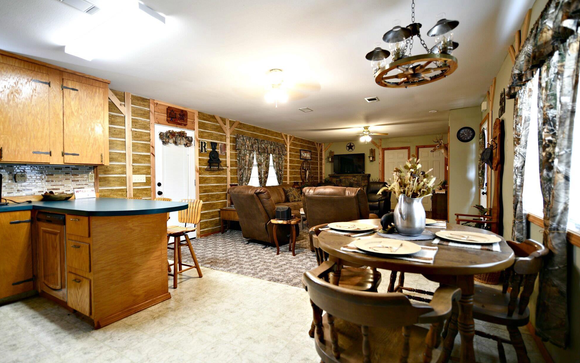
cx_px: 286
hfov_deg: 94.4
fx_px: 269
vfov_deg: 68.0
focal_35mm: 17
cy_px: 183
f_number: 2.8
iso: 360
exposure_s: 1/15
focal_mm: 16
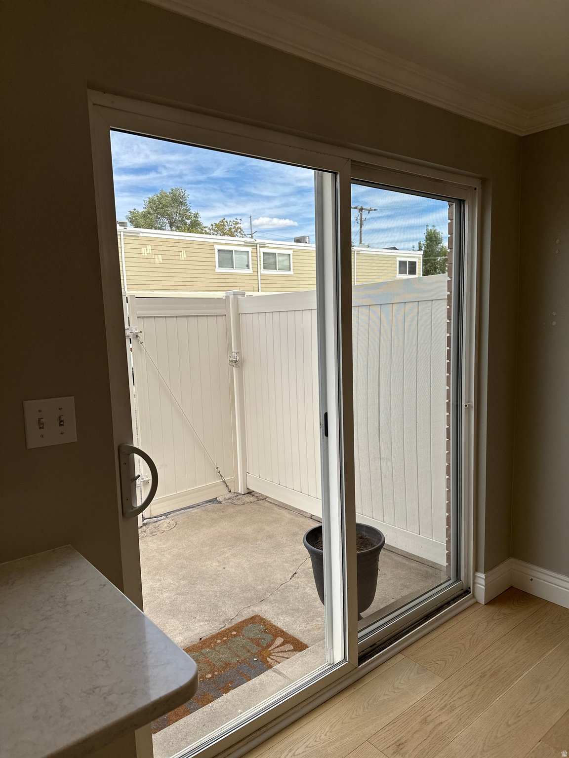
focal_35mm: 24
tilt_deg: -6.1
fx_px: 526
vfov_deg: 71.6
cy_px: 379
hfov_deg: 56.8
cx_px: 284
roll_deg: +1.8
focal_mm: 6.86
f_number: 1.78
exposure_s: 1/1880
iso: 80
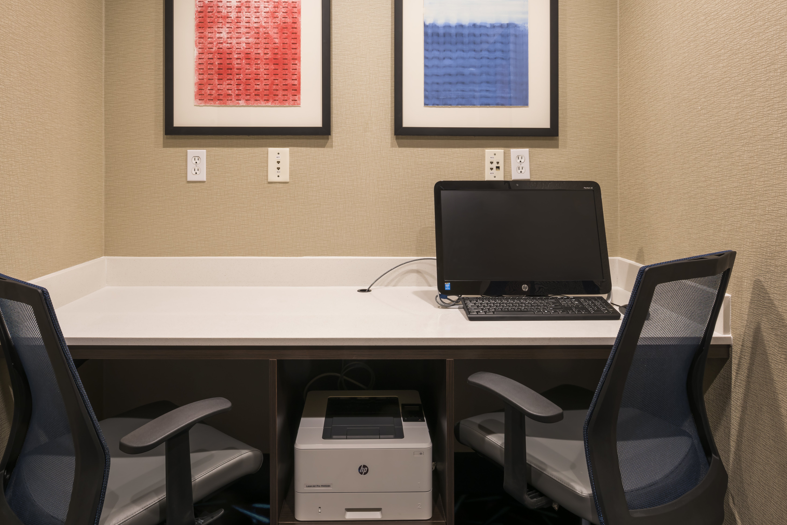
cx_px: 397
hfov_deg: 73.7
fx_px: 525
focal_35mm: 24
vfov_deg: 53.2
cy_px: 255
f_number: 13
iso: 100
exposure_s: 2
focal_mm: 19
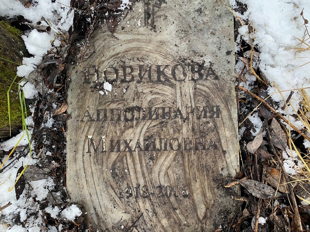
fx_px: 233
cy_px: 116
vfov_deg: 53.1
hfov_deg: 67.3
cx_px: 155
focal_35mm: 26
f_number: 1.8
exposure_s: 1/66
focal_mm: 4.25
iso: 125
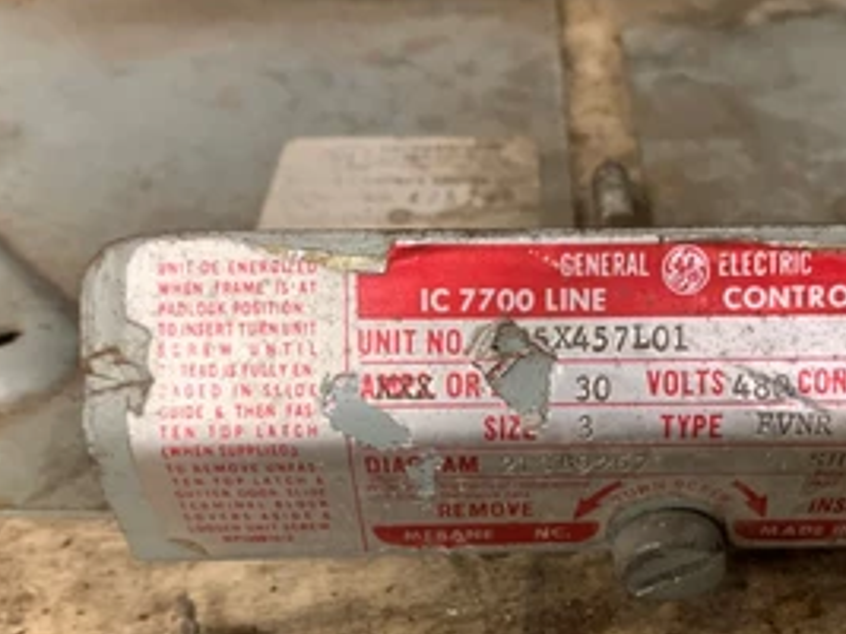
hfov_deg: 47.4
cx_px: 532
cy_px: 384
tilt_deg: -48.9
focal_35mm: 39
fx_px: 953
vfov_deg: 36.6
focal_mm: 4.25
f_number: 1.8
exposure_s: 1/60
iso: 320
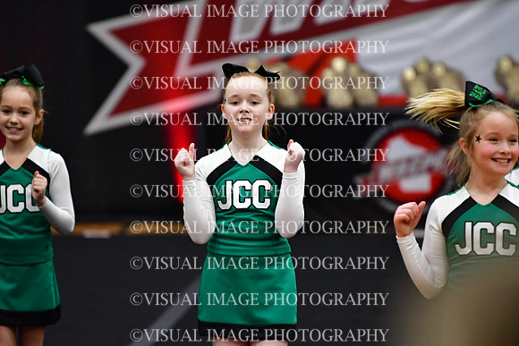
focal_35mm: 300
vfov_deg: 4.6
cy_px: 173
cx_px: 260
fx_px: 4326
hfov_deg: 6.9
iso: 4000
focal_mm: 200
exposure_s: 1/800
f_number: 2.8
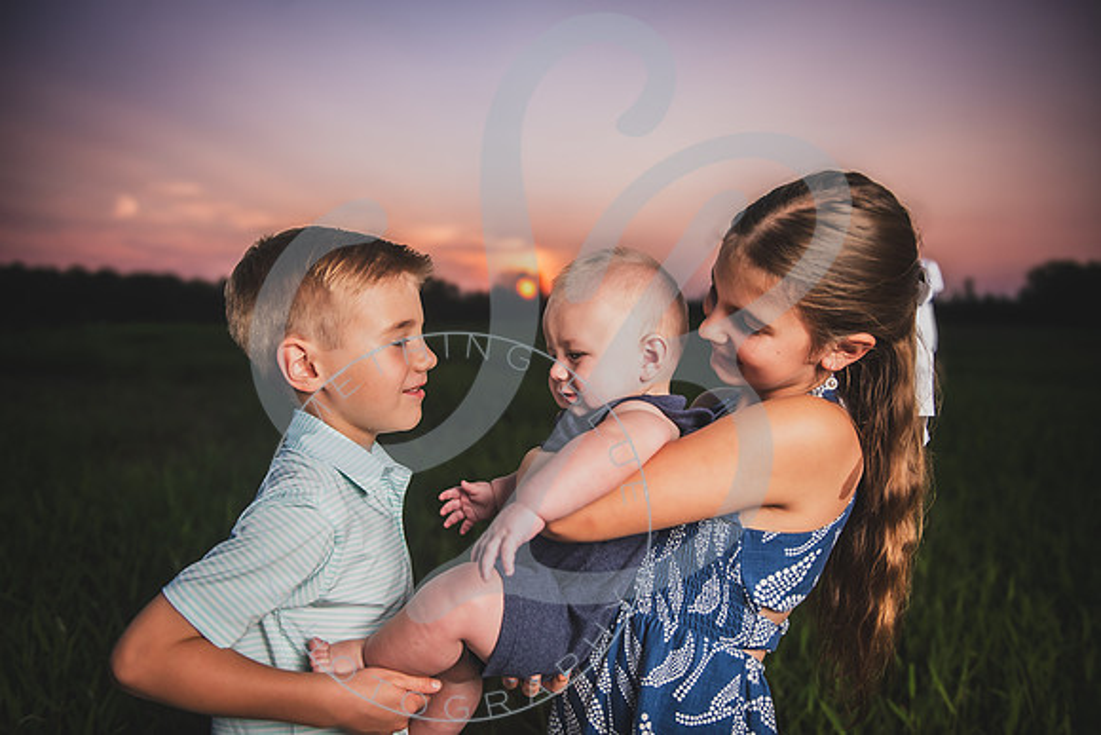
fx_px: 887
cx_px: 550
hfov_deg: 63.6
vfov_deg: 45.0
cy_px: 368
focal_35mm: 29
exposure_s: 1/1000
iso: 200
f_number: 2.8
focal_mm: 29
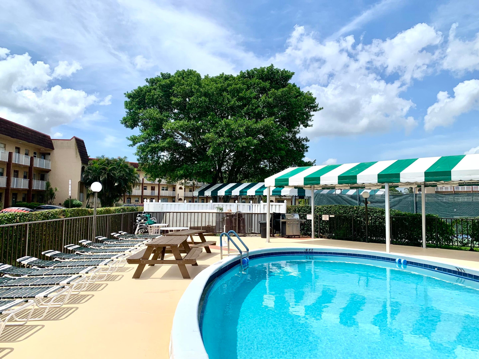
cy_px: 180
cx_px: 240
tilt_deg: +5.6
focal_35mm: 26
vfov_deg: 53.1
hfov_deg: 67.3
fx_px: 360
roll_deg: -1.0
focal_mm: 4.25
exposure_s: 1/3521
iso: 25
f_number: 1.8
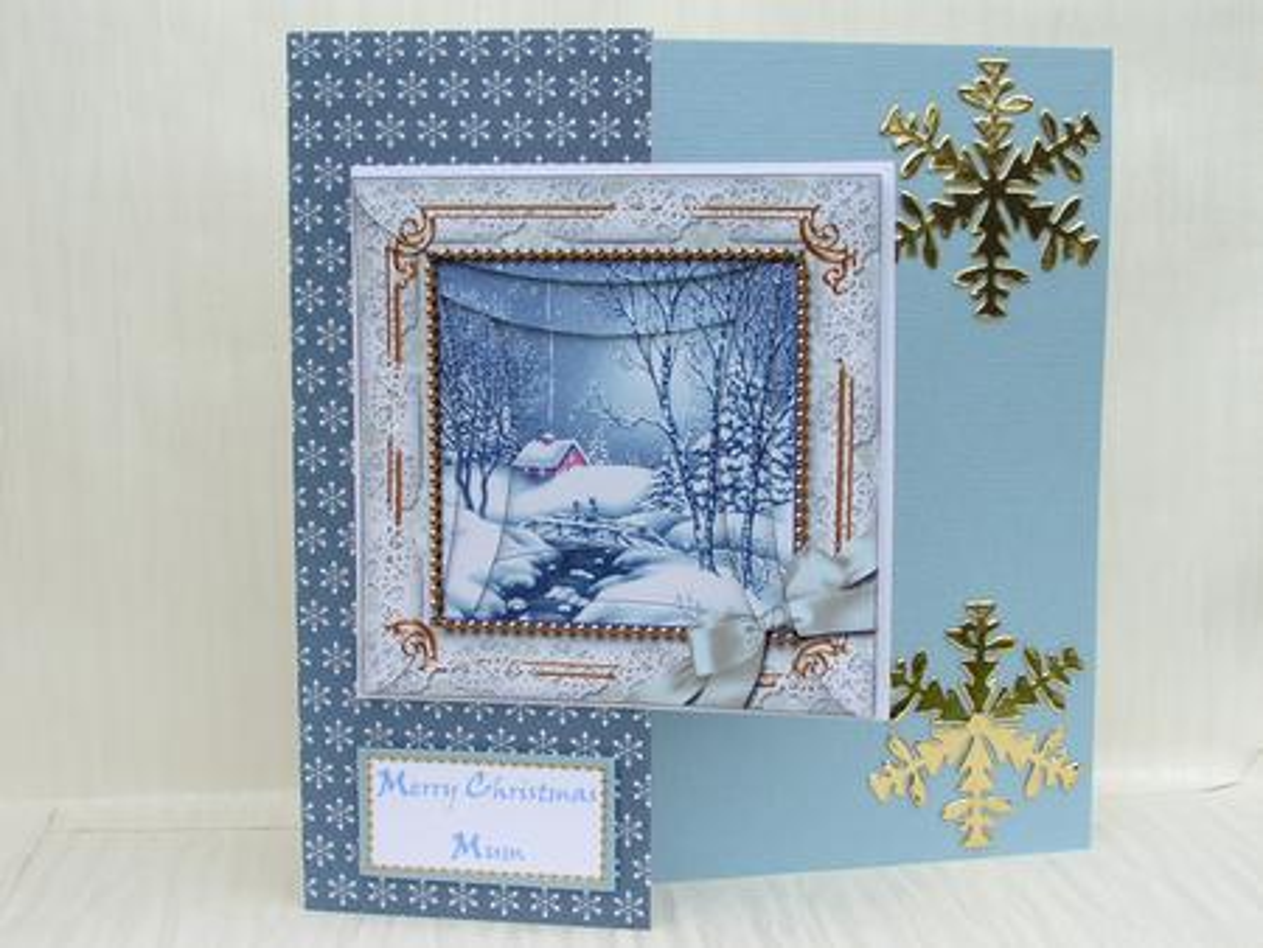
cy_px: 474
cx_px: 632
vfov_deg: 23.3
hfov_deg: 30.7
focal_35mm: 63
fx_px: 2300
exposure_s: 1/320
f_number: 5
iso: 50
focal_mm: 9.7
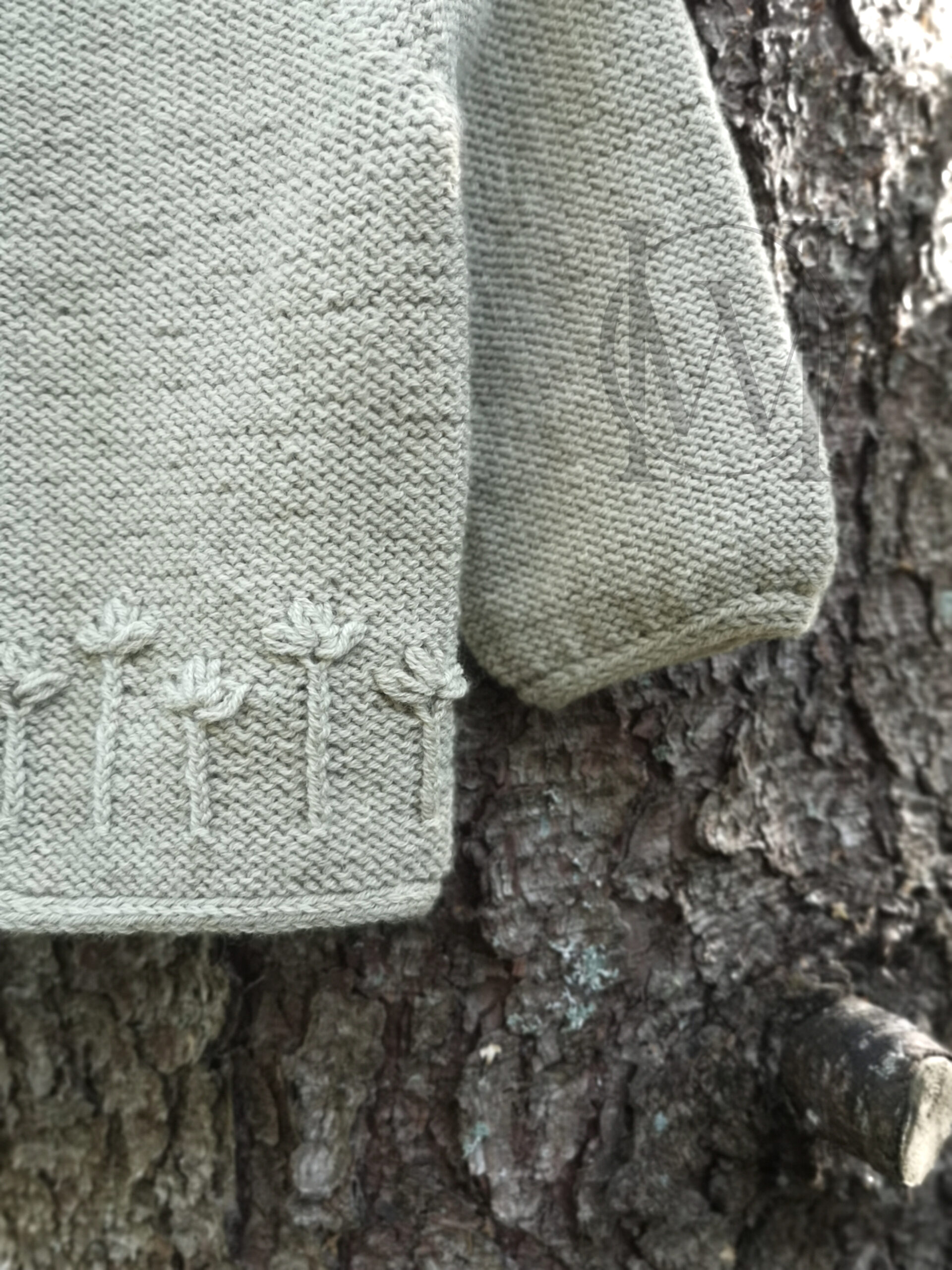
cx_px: 476
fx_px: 1320
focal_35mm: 36
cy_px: 635
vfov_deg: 51.4
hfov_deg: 39.7
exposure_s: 1/50
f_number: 11
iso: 160
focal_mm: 3.95
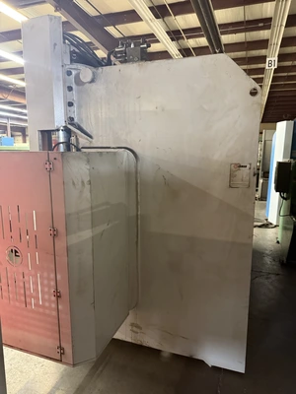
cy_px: 197
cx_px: 148
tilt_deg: -7.8
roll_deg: -1.3
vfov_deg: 71.6
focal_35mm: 24
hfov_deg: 56.8
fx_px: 274
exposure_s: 1/40
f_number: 1.78
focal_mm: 6.76
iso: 640
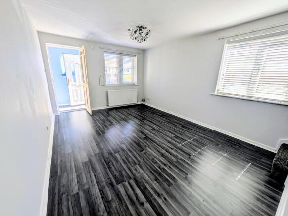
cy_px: 108
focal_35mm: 14
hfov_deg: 102.0
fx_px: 117
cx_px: 144
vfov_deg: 85.7
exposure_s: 1/346
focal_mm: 1.83
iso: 44
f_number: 2.2
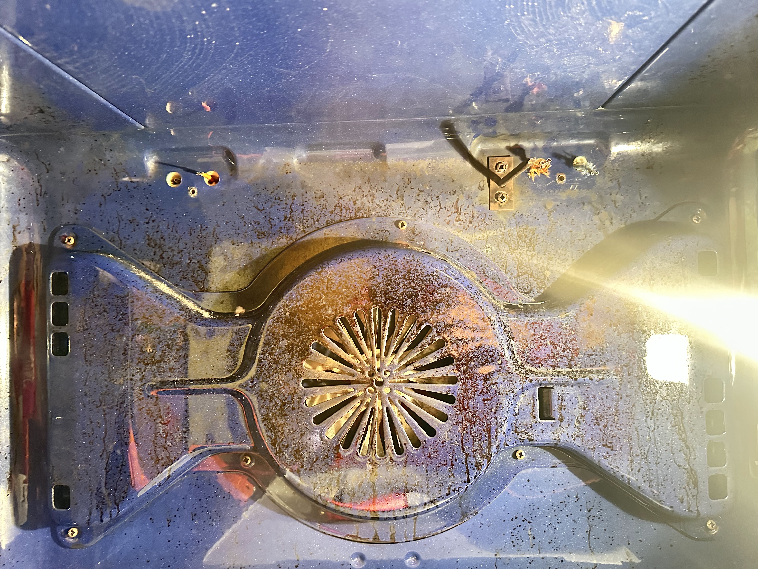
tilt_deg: +3.2
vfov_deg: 54.9
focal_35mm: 25
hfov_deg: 69.4
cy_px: 284
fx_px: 547
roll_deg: +1.5
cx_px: 378
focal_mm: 6.86
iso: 1600
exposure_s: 1/20
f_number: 1.78
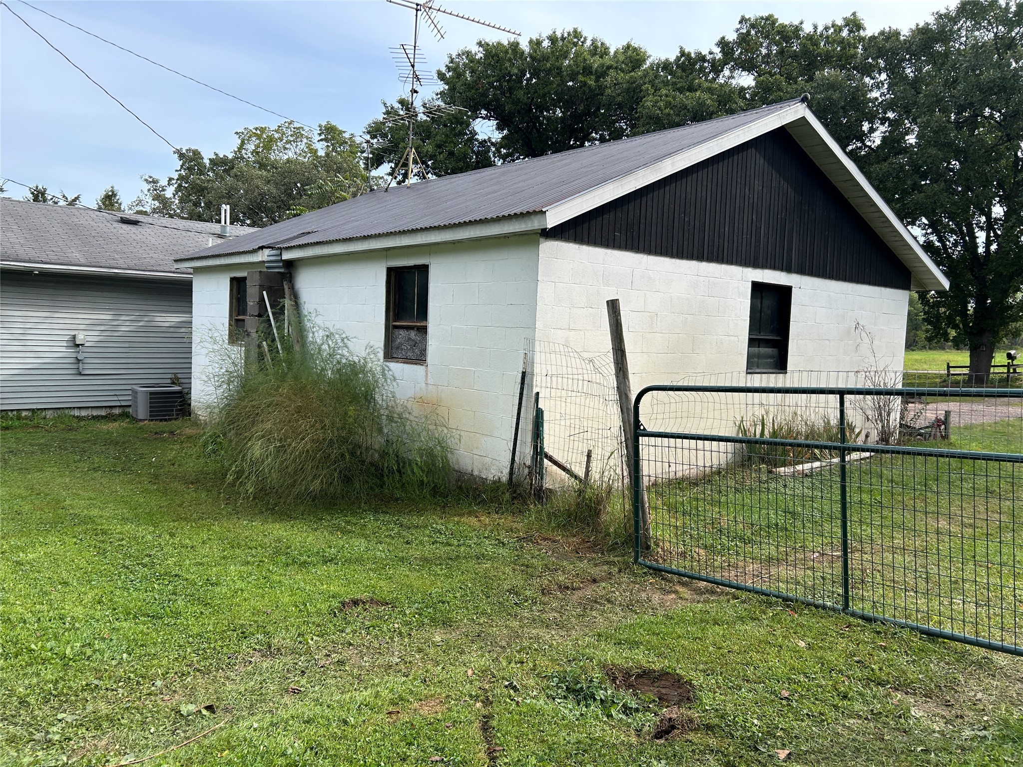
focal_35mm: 26
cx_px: 512
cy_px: 384
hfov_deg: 67.3
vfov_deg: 53.1
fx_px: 768
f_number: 1.5
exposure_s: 1/1468
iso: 50
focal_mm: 5.7
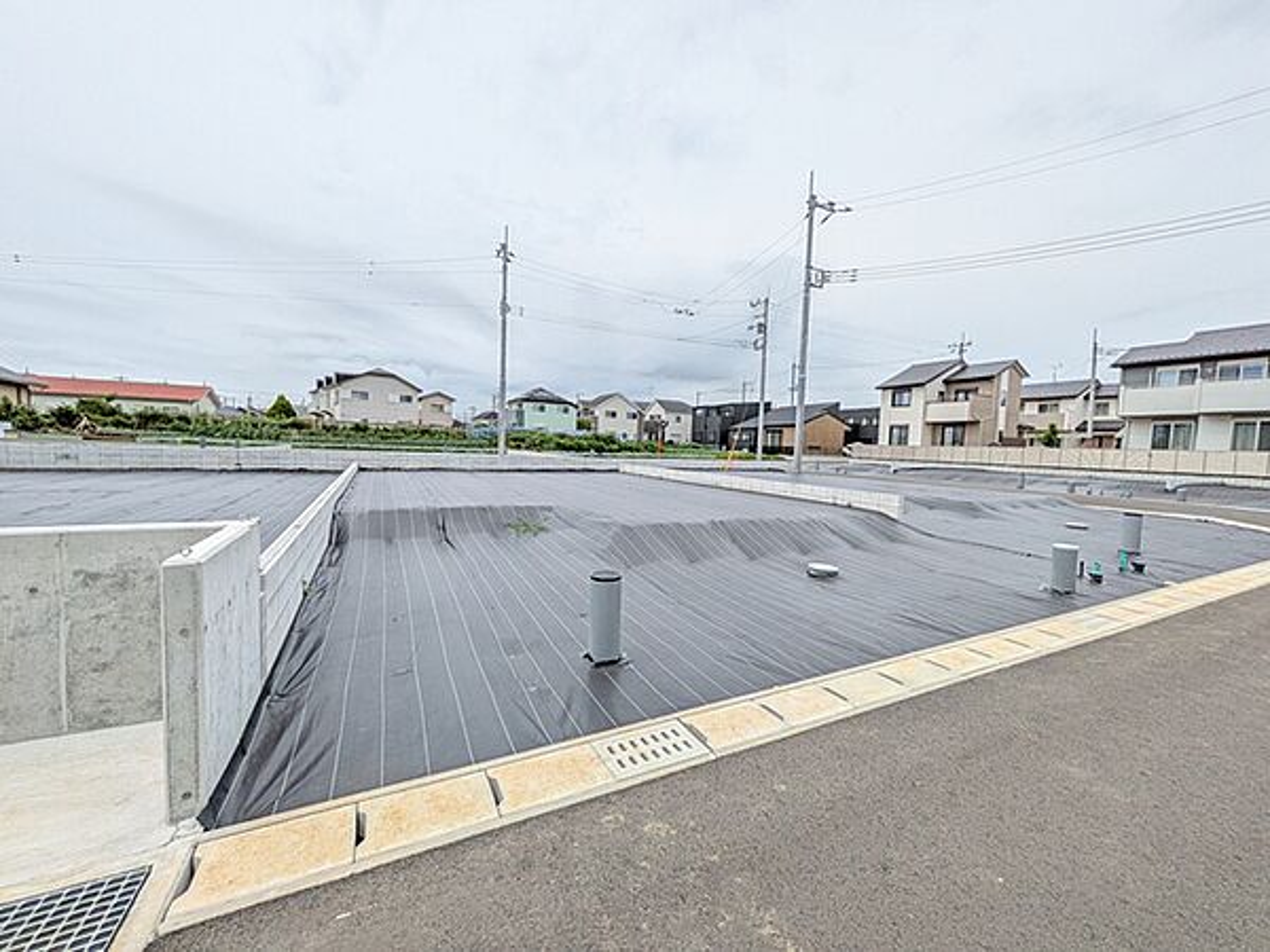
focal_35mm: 14
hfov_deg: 102.1
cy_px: 476
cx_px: 635
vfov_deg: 85.7
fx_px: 514
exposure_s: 1/2188
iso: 51
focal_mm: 1.83
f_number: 2.2
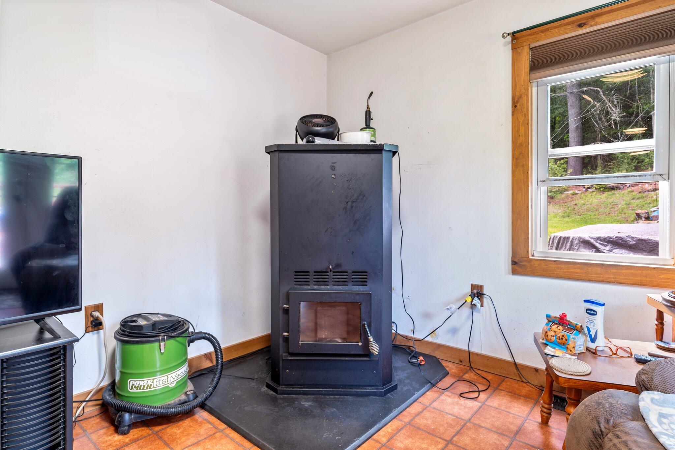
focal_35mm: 19
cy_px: 225
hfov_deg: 86.9
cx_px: 338
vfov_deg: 64.5
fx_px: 356
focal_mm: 19
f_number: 7.1
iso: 50
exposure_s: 2
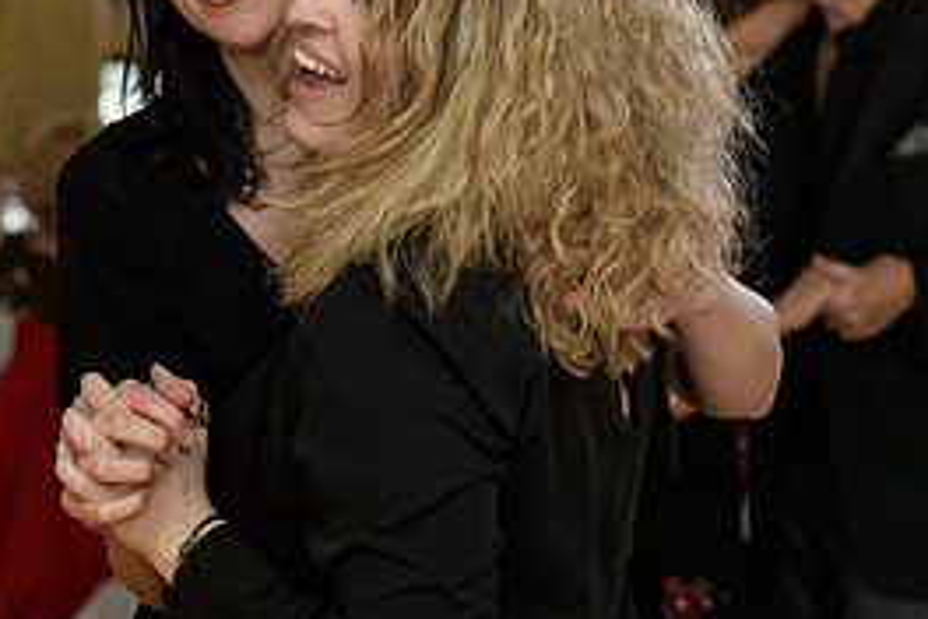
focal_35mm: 110
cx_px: 274
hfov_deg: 18.5
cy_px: 104
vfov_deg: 12.4
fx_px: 2835
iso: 1000
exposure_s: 1/125
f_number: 2.8
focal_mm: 50
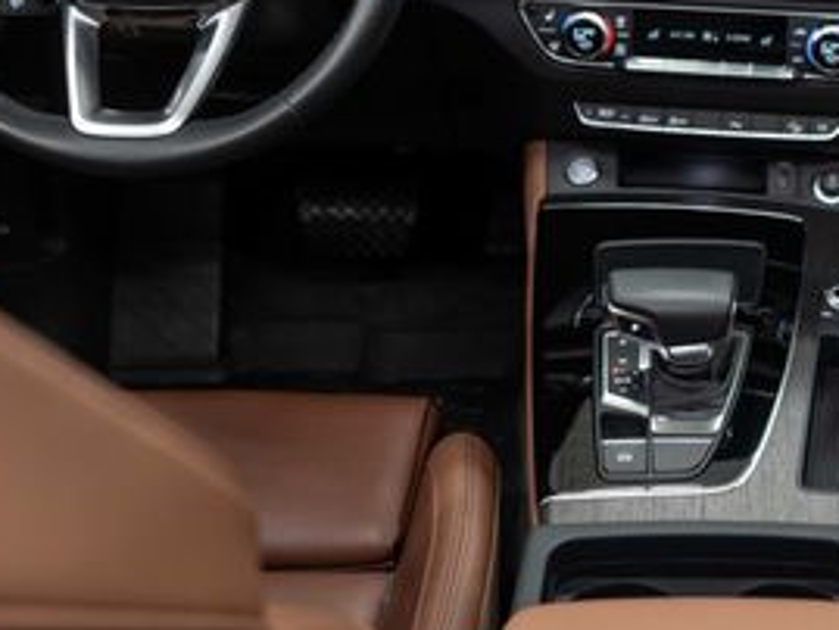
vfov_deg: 22.8
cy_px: 179
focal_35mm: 64
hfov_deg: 29.3
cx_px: 708
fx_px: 1552
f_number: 3.2
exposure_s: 1/40
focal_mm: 28
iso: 640
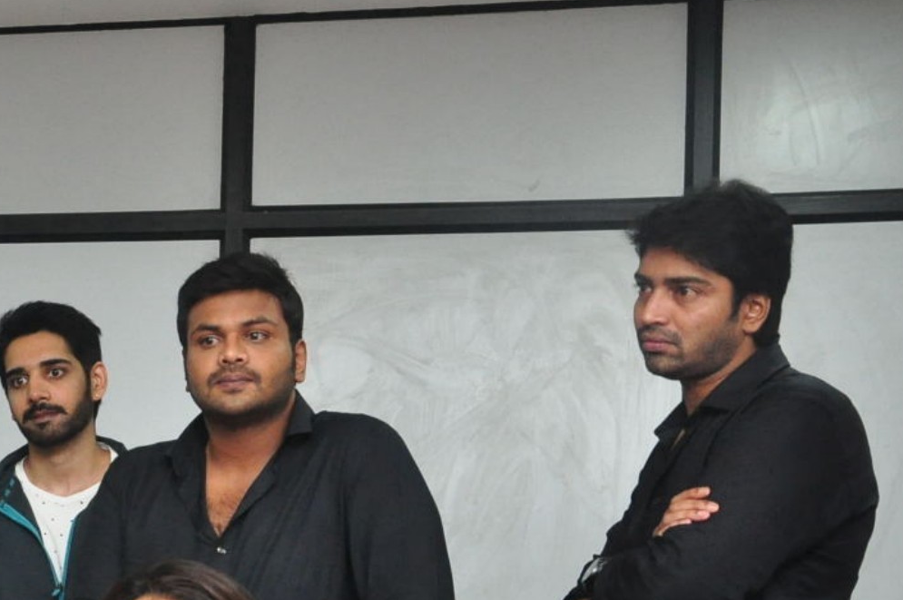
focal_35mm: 85
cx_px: -63
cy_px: 529
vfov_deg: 15.8
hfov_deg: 22.7
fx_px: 2133
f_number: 5.6
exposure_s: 1/125
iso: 1600
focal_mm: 25
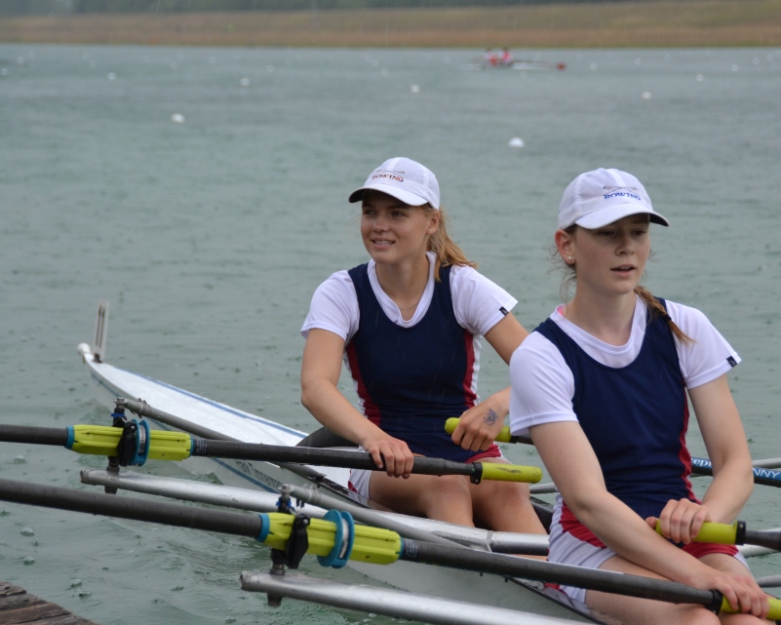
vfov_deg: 10.7
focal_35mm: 144
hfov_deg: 13.4
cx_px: 473
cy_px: 306
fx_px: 3329
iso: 400
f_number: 5
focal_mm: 80
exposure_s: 1/320
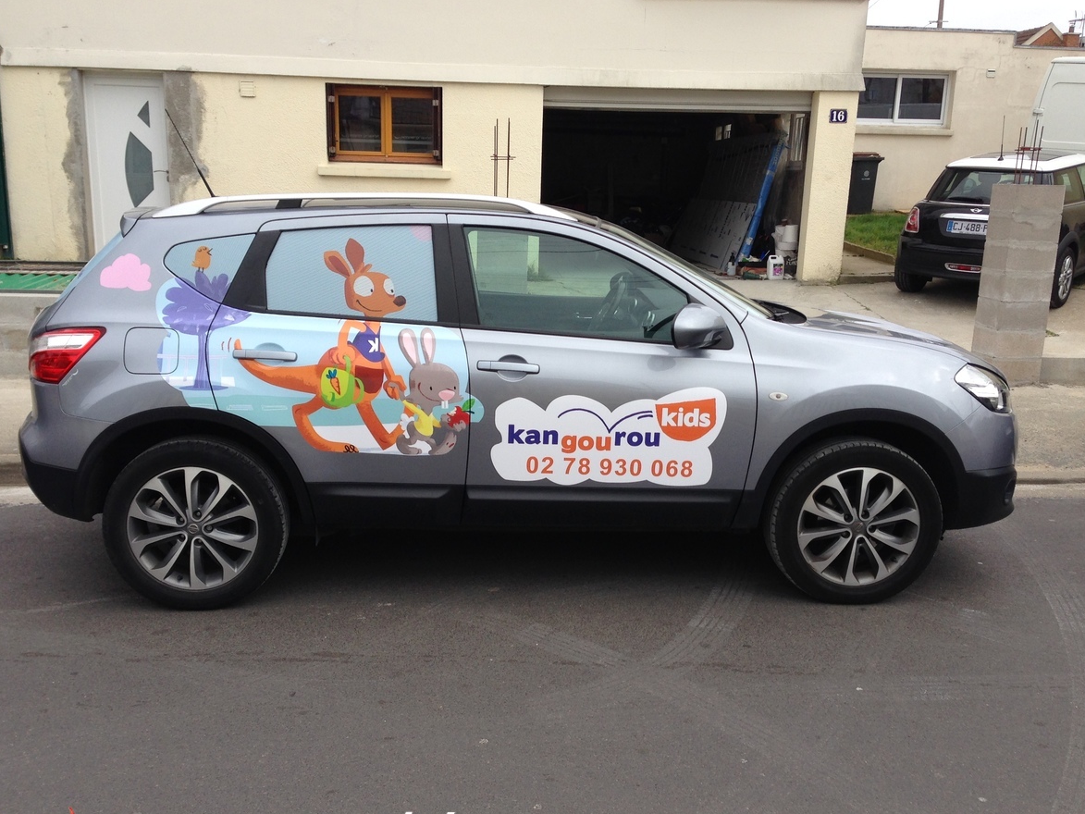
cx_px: 525
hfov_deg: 51.3
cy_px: 438
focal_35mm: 36
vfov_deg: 39.6
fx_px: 1128
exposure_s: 1/433
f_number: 2.4
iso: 50
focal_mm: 4.12
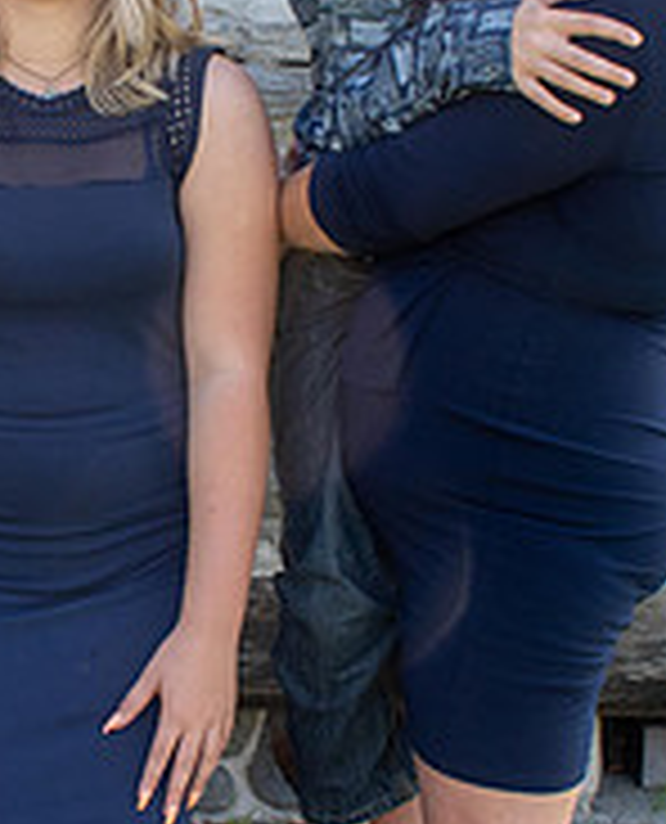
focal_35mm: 100
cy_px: 299
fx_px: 2448
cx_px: 126
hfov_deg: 15.4
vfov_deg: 19.1
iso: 400
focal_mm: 18
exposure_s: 1/200
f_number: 7.1
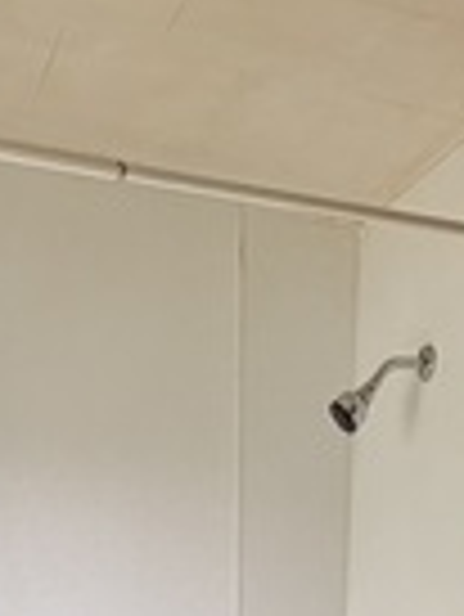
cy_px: 1027
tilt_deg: -16.5
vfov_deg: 21.5
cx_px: 356
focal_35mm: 68
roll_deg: -2.4
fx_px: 1213
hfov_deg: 21.4
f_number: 2.2
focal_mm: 2.22
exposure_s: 1/120
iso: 200
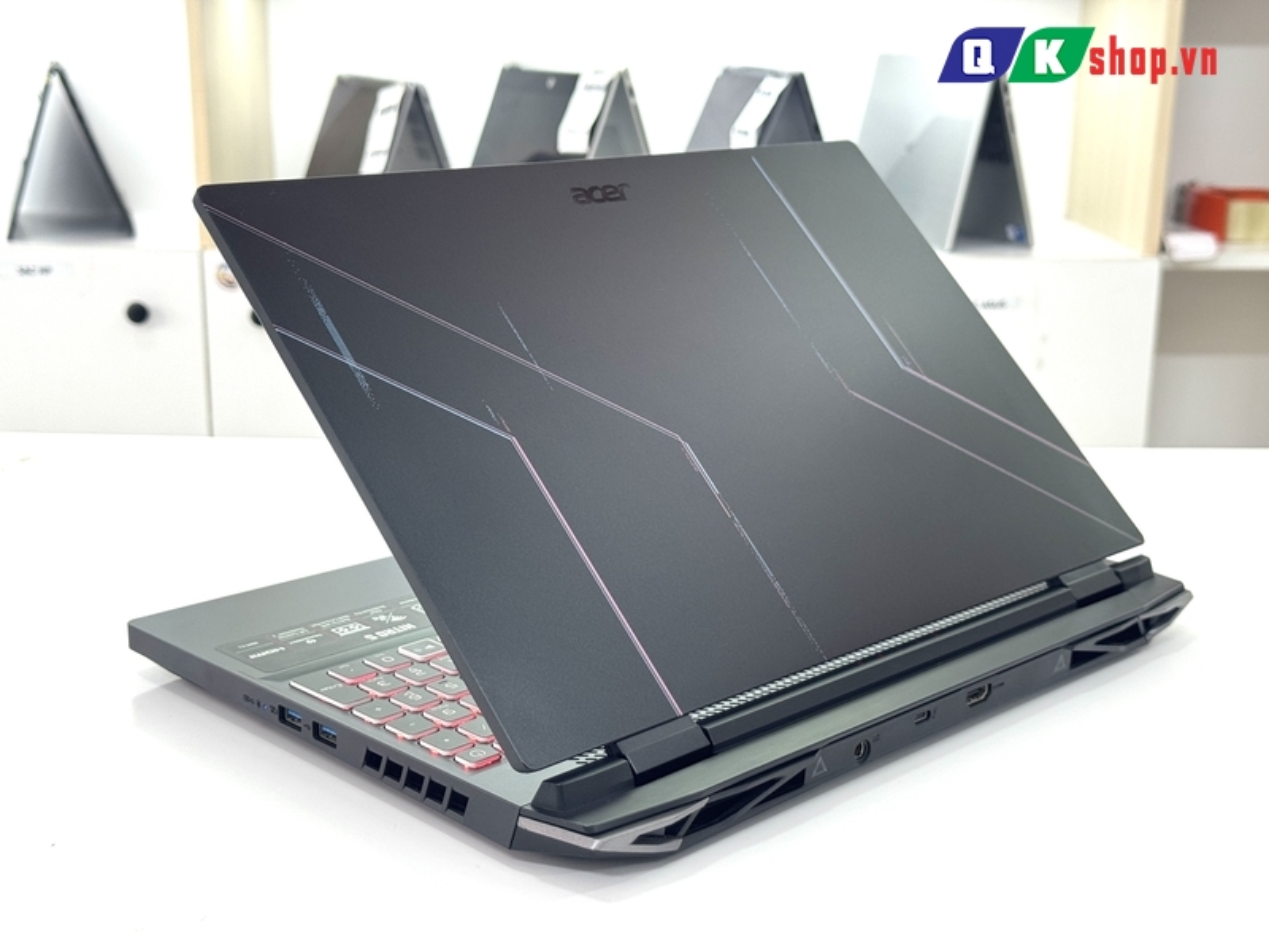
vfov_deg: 30.3
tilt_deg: -15.4
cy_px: 476
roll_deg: +0.1
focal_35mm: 48
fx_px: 1760
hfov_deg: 39.7
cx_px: 634
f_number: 1.78
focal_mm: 6.76
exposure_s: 1/100
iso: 80
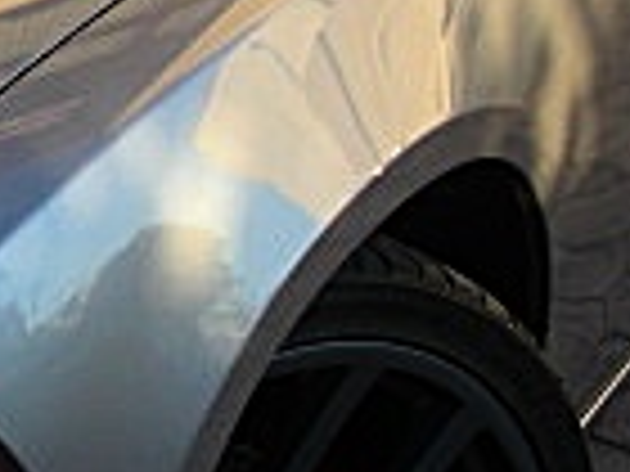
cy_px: 85
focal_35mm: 164
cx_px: -198
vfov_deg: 9.0
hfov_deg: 11.7
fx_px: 2985
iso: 50
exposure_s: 1/160
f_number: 2.8
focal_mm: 6.3
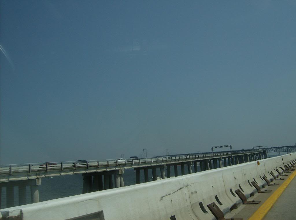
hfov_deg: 51.5
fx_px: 307
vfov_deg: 39.5
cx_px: 148
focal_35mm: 36
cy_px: 110
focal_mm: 6
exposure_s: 1/1558
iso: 100
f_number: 4.7
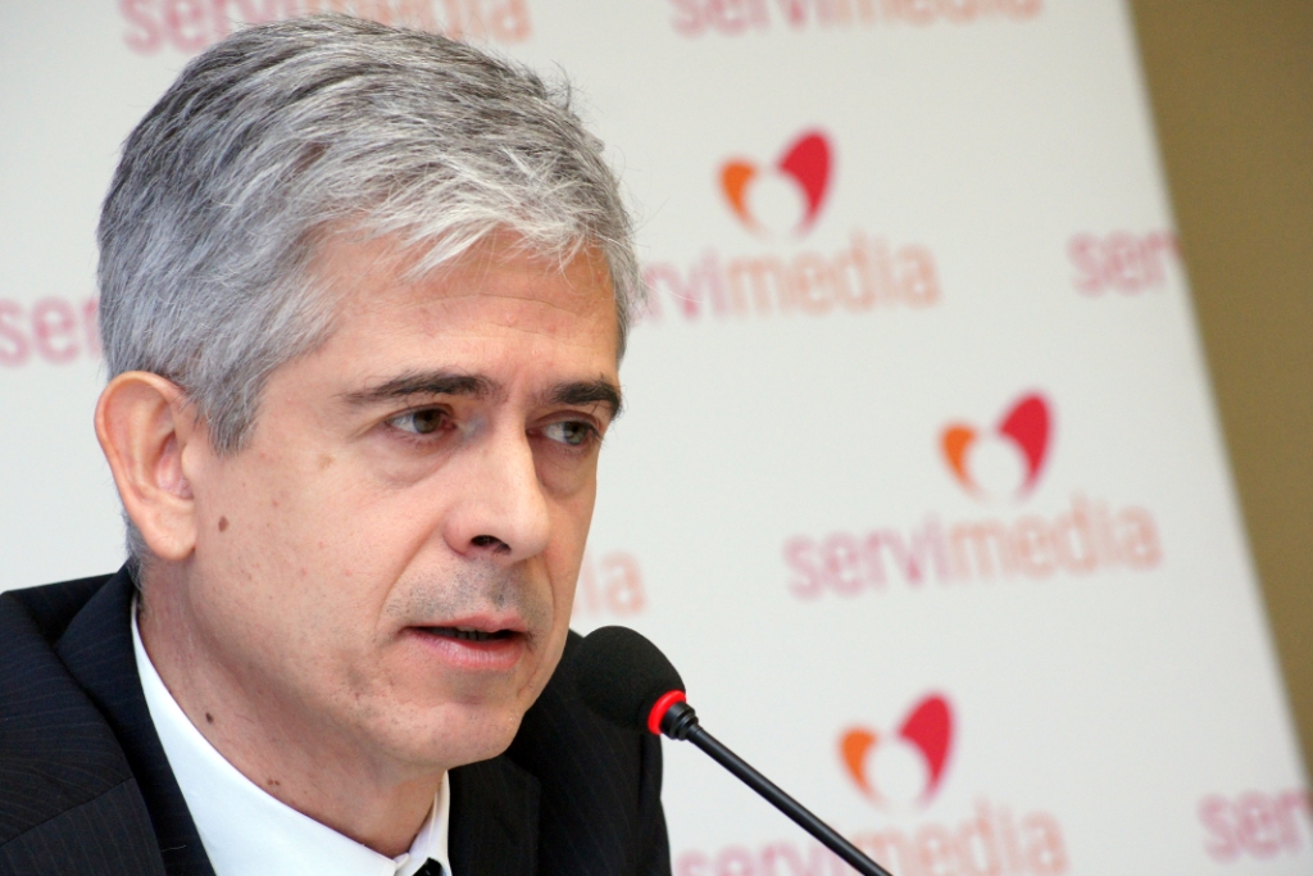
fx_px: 5471
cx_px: 656
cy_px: 438
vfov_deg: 9.2
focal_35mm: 150
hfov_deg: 13.7
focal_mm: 100
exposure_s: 1/160
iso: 1600
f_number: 7.1
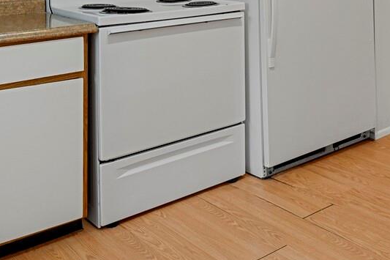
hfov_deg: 37.1
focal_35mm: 51
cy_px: -57
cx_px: 327
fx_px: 552
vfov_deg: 23.9
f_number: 8
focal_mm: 17
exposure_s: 1/20
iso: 8000
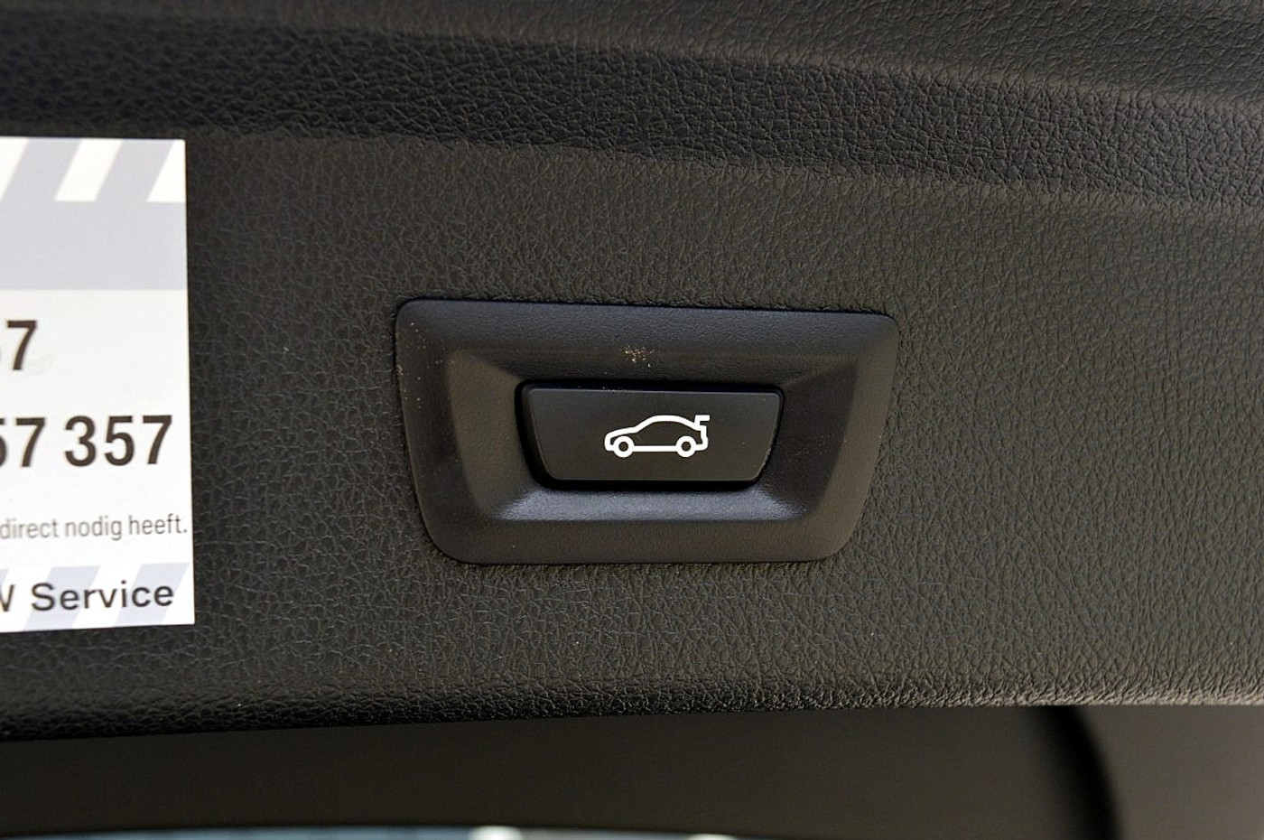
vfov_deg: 26.4
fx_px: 1789
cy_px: 420
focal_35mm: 51
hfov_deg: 38.9
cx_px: 632
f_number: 8
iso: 800
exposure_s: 1/60
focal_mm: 34
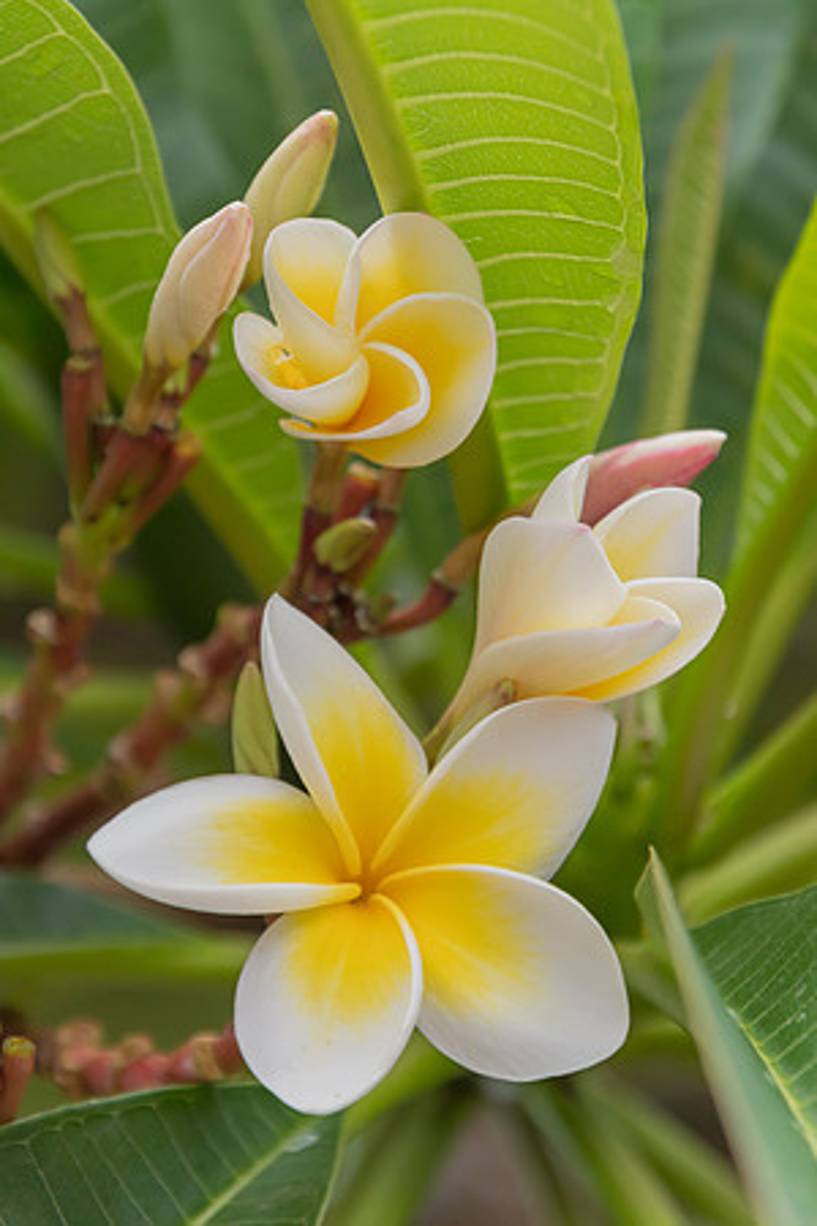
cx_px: 408
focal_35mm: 277
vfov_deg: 7.4
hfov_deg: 5.0
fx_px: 9429
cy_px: 613
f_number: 6.3
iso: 400
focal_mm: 185
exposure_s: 1/800
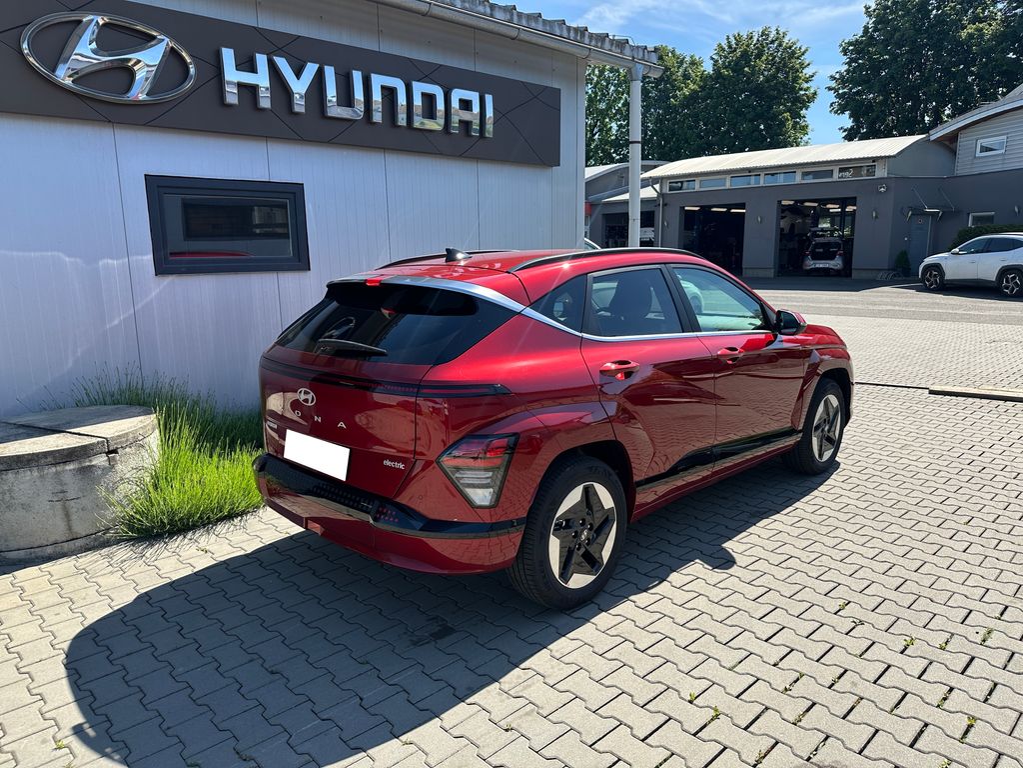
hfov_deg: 71.6
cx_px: 512
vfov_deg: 56.8
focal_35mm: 24
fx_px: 709
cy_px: 384
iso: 80
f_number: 1.78
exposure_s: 1/1949
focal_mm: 6.86
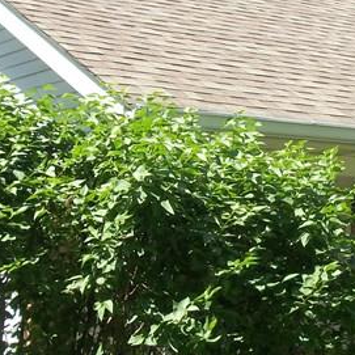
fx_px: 1241
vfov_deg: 16.3
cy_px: 198
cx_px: 267
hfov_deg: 16.2
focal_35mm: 107
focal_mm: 5.7
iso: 80
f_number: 8.8
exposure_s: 1/100
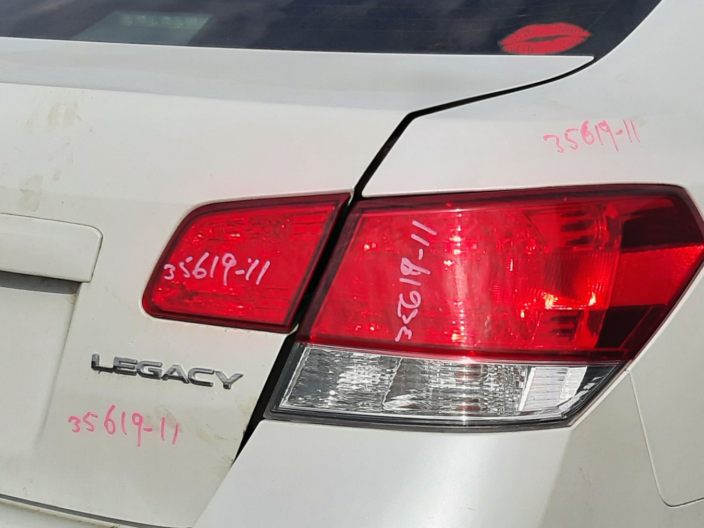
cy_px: 352
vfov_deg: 19.1
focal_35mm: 77
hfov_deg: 25.3
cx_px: 423
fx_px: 1566
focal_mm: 3.92
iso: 40
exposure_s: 1/2762
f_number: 1.7
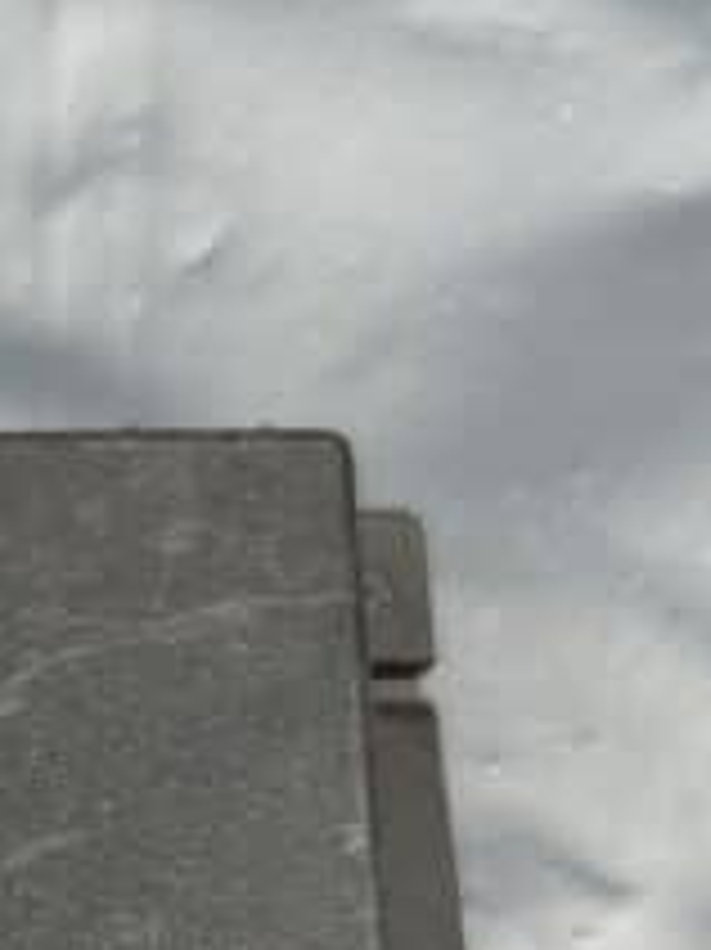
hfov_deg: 14.3
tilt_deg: -77.6
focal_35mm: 91
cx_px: -562
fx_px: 2495
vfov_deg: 20.4
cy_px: 1076
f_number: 1.78
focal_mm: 6.86
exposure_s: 1/100
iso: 200
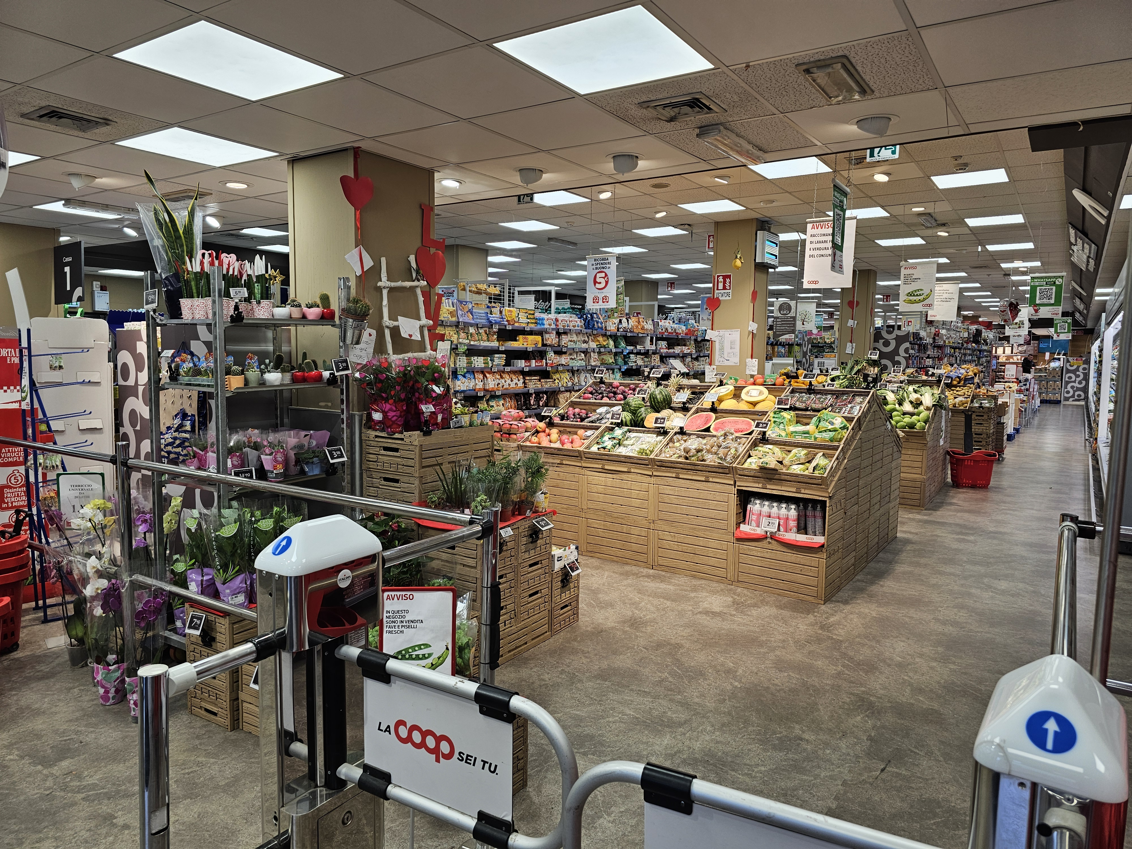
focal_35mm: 23
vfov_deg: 58.9
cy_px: 424
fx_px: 752
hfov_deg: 73.9
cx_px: 566
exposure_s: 1/100
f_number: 1.7
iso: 40
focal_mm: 6.3
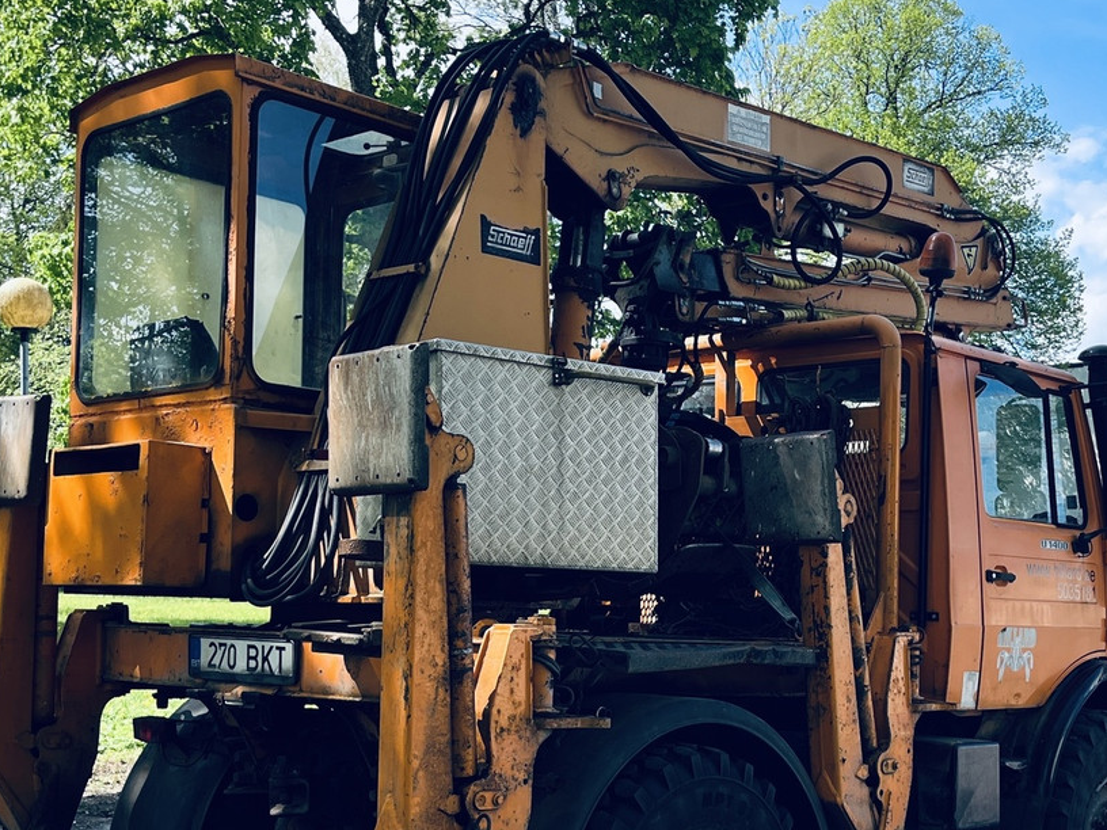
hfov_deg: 37.3
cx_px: 669
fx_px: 1631
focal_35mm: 51
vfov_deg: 28.4
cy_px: 559
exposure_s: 1/1106
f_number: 1.6
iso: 50
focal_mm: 5.1
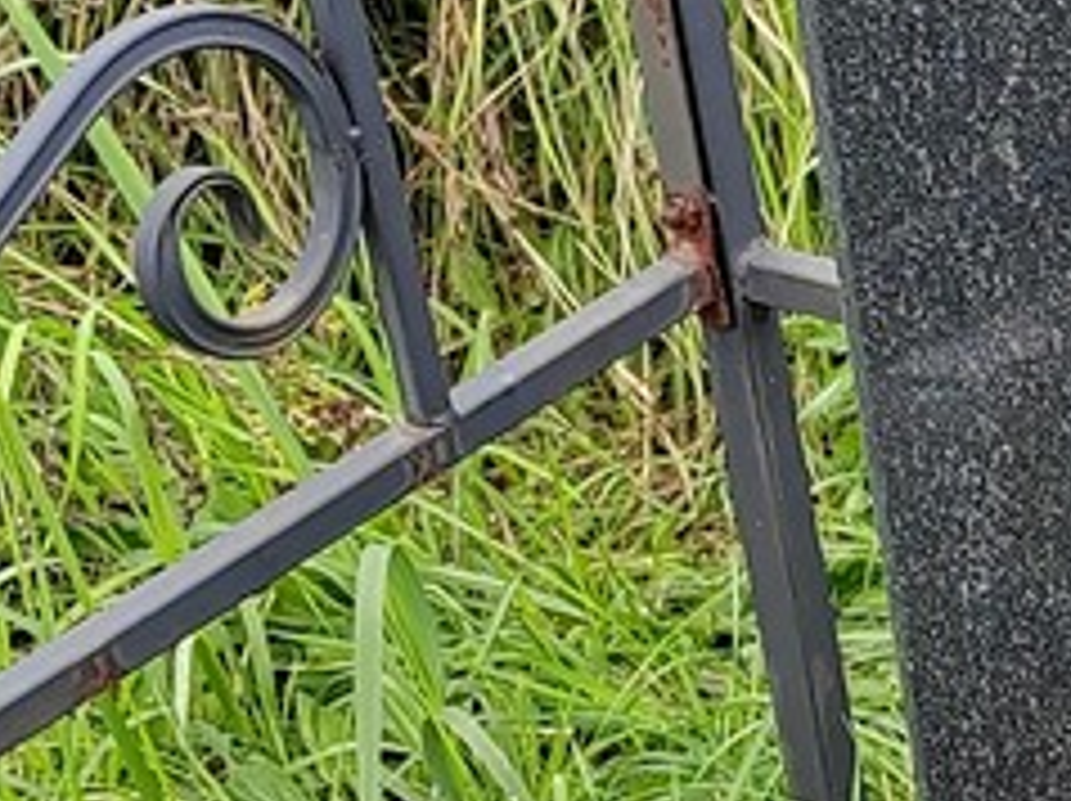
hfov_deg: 11.8
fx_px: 4884
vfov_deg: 9.3
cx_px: 1750
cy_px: 796
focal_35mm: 158
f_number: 1.9
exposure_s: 1/220
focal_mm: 5.52
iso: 100
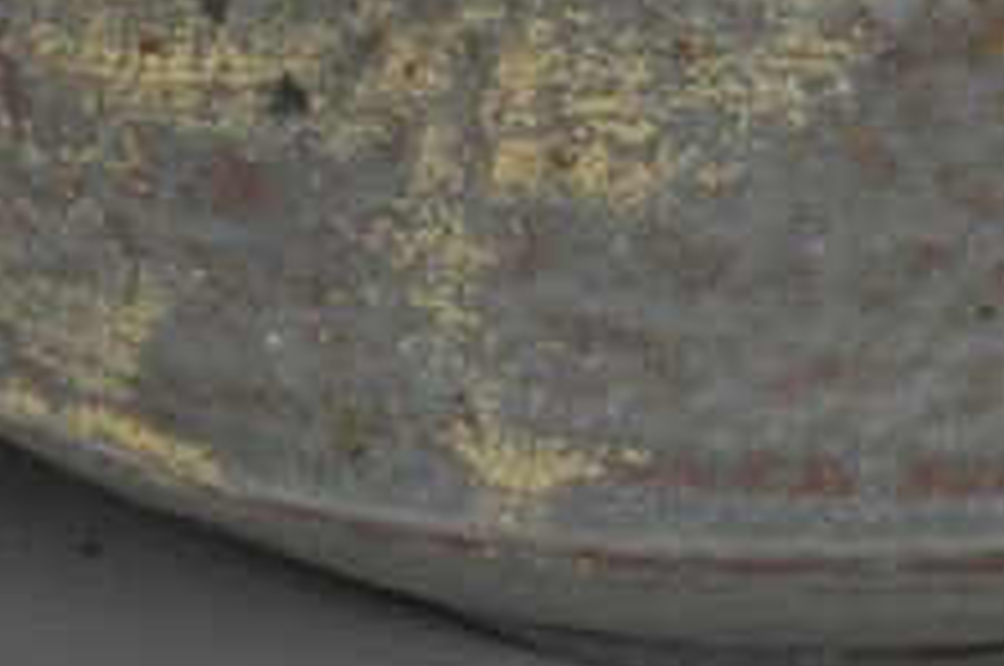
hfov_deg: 6.0
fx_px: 9608
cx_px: 968
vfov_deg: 3.9
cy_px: -630
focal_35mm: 345
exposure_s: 1/10
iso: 80
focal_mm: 50
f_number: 16
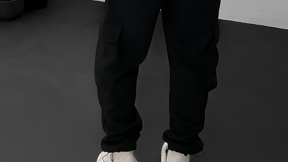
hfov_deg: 38.4
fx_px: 412
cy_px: -50
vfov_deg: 20.3
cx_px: 166
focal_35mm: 54
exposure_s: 1/100
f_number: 1.8
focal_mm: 3
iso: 50
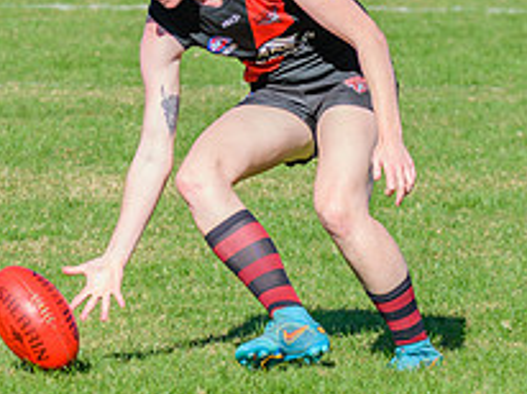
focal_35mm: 520
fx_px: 7907
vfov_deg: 2.9
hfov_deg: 3.8
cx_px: 265
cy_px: 86
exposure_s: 1/1600
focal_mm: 150
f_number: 8
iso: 640
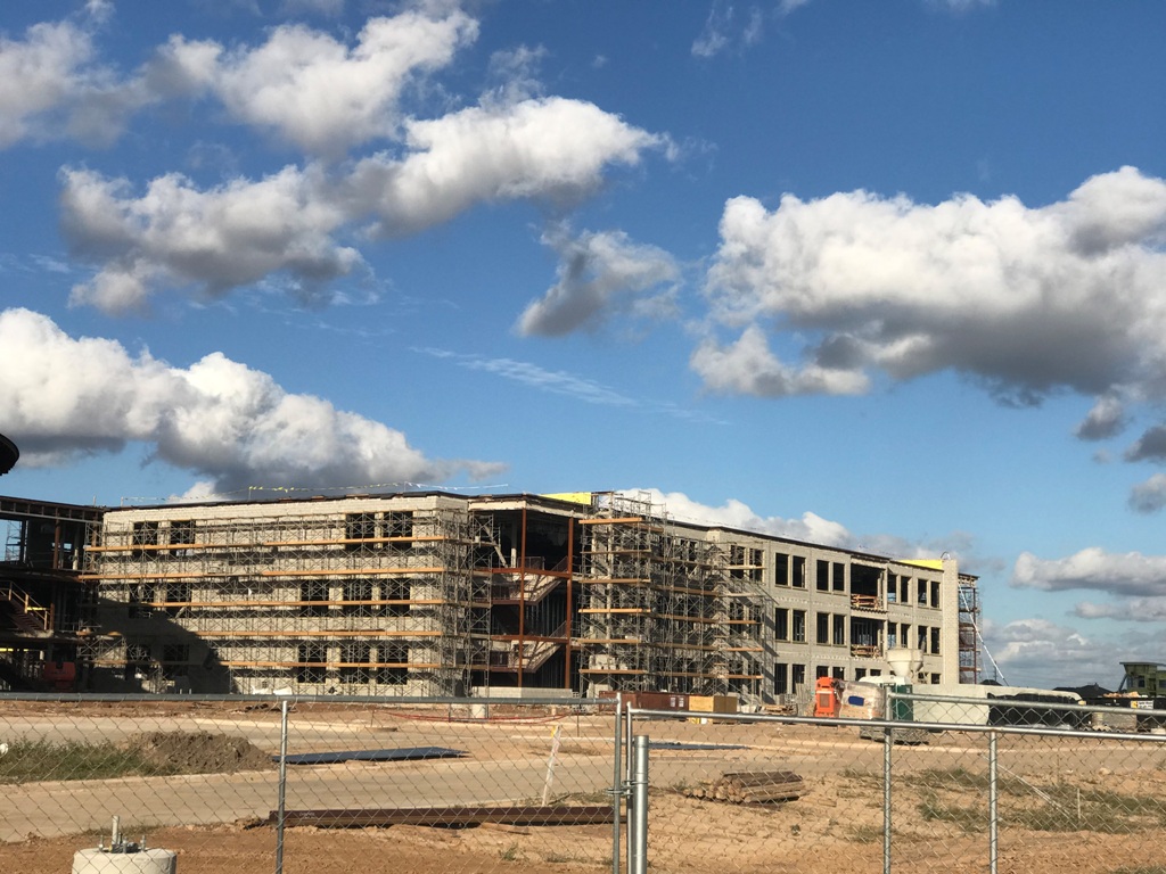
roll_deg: -1.5
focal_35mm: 57
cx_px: 583
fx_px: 1920
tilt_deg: +7.2
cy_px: 437
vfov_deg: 25.7
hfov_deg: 33.8
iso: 20
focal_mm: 6.6
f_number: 2.8
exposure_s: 1/1546
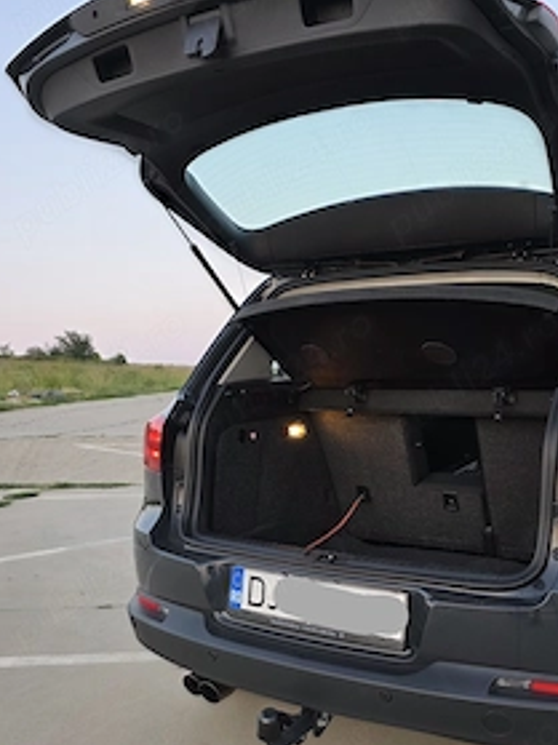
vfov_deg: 55.2
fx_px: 710
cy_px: 422
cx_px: 379
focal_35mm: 33
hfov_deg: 42.3
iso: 160
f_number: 1.7
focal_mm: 6.3
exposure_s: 1/100
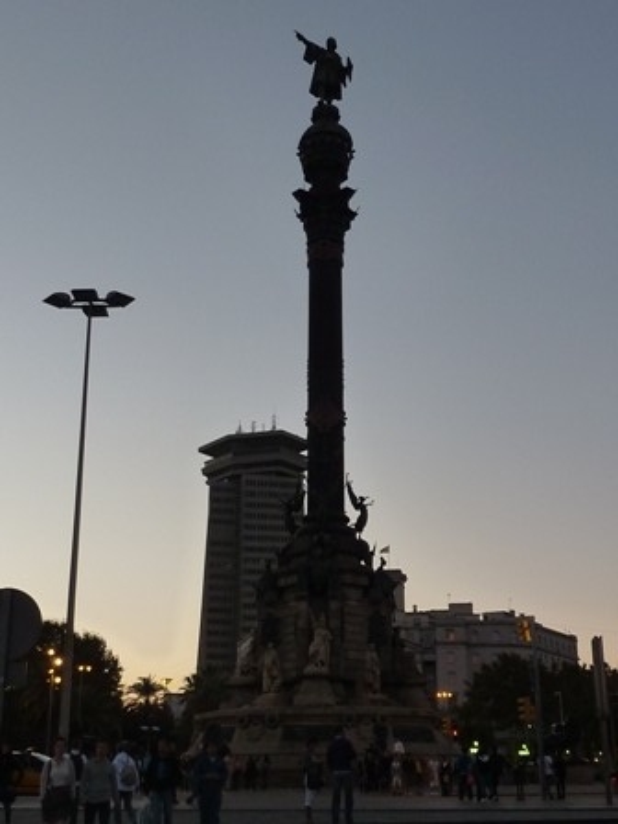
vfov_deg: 42.1
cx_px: 309
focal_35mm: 45
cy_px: 412
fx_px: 1071
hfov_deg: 32.2
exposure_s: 1/80
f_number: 3.3
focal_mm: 4.1
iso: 125
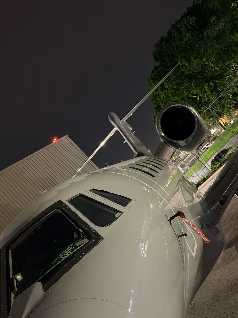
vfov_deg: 39.7
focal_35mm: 48
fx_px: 440
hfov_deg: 30.3
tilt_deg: +5.9
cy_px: 159
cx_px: 119
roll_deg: +44.9
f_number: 1.78
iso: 1000
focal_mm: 6.76
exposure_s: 1/20
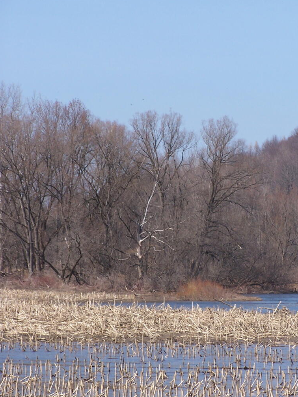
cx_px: 200
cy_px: 264
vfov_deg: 7.7
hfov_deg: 5.8
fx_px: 2938
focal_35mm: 256
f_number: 4.5
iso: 80
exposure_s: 1/640
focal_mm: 31.3
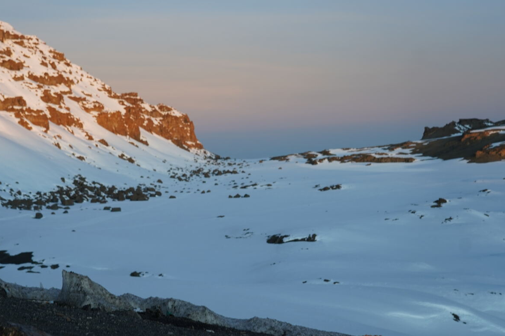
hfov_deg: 33.3
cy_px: 174
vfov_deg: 22.6
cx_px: 204
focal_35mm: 60
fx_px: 842
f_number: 4
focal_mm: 44
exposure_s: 1/160
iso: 400
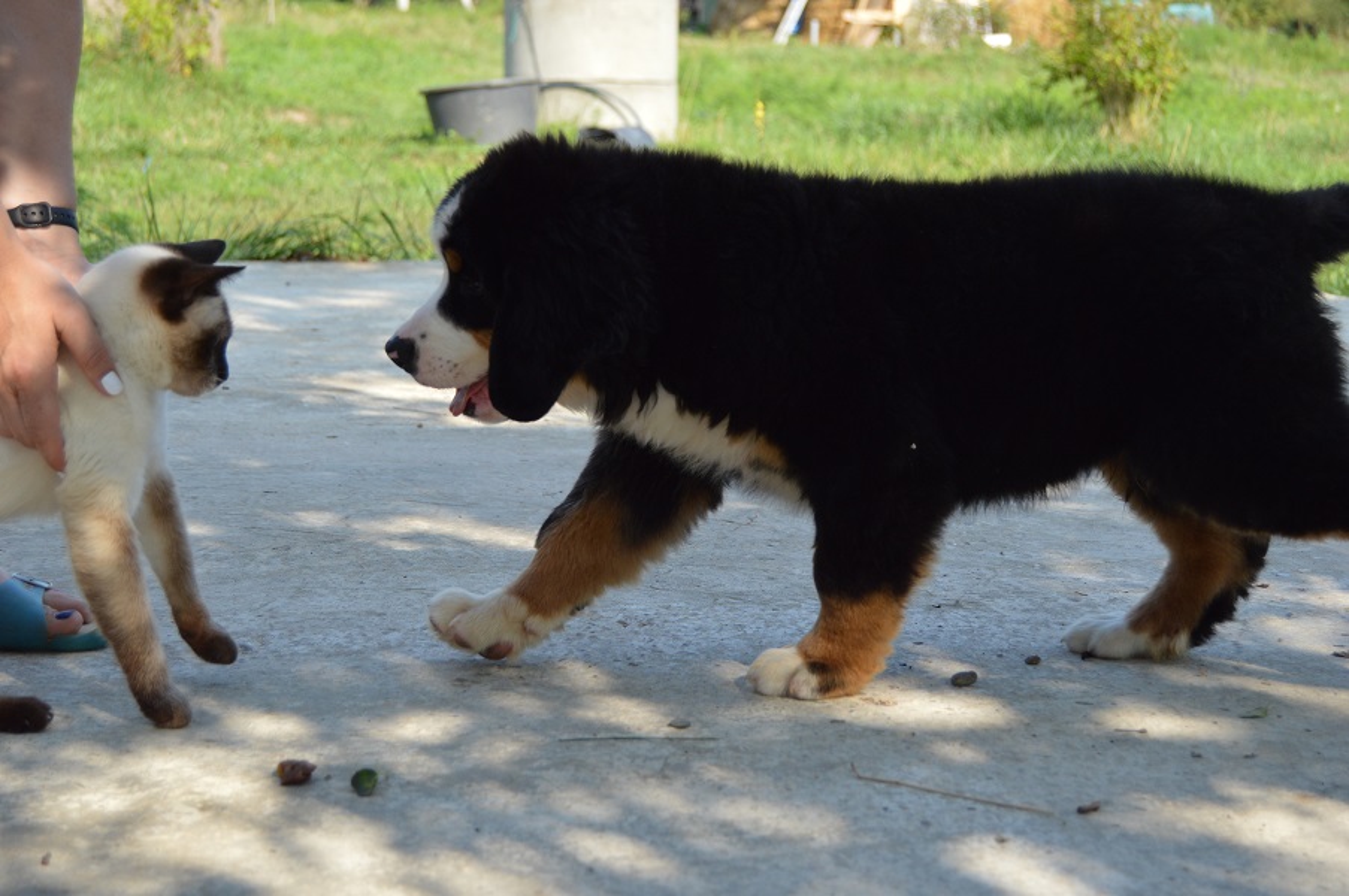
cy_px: 448
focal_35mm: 68
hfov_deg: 29.9
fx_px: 2527
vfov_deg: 20.1
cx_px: 674
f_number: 5.3
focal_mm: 45
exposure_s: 1/800
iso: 400
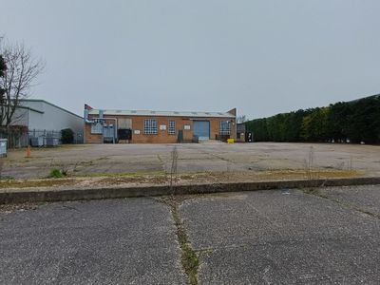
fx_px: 176
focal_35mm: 16
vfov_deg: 78.1
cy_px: 142
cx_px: 190
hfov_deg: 94.5
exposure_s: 1/656
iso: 40
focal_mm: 1.64
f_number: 2.2
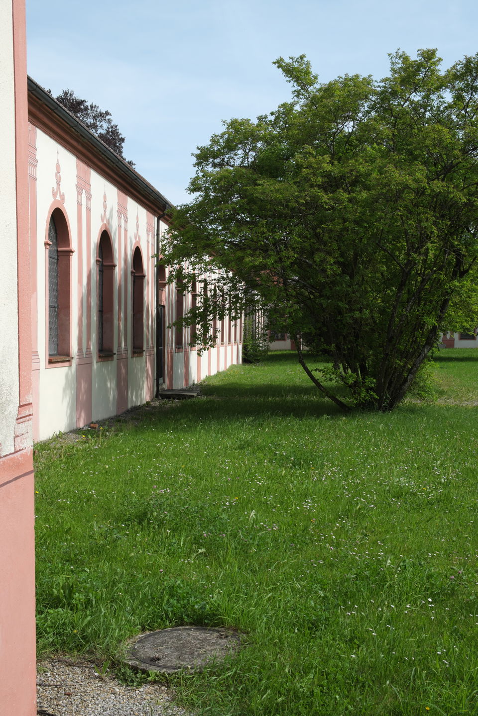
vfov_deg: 50.7
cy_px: 358
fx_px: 757
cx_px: 239
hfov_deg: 35.1
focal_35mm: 38
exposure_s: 1/240
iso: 200
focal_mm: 25.4
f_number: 9
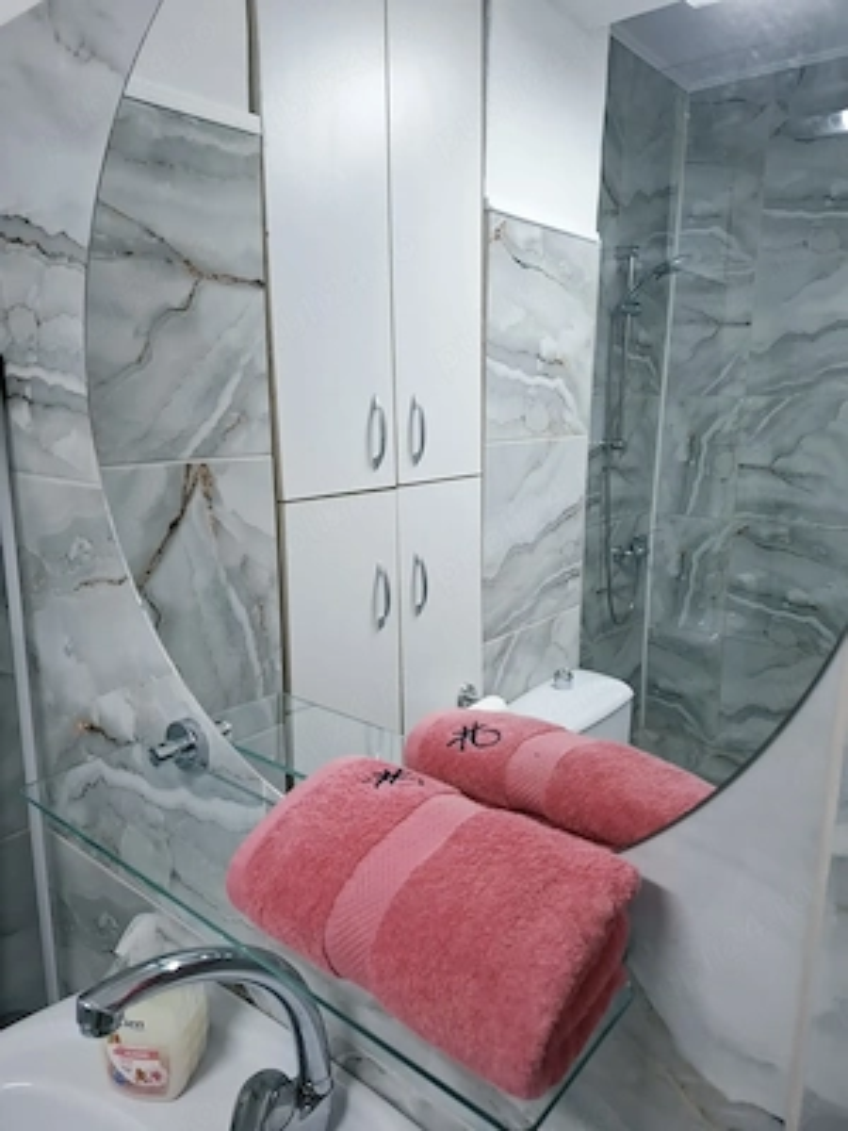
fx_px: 751
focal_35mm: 23
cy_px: 566
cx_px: 424
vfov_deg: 73.9
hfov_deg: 58.9
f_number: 1.8
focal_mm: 5.54
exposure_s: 1/100
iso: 320
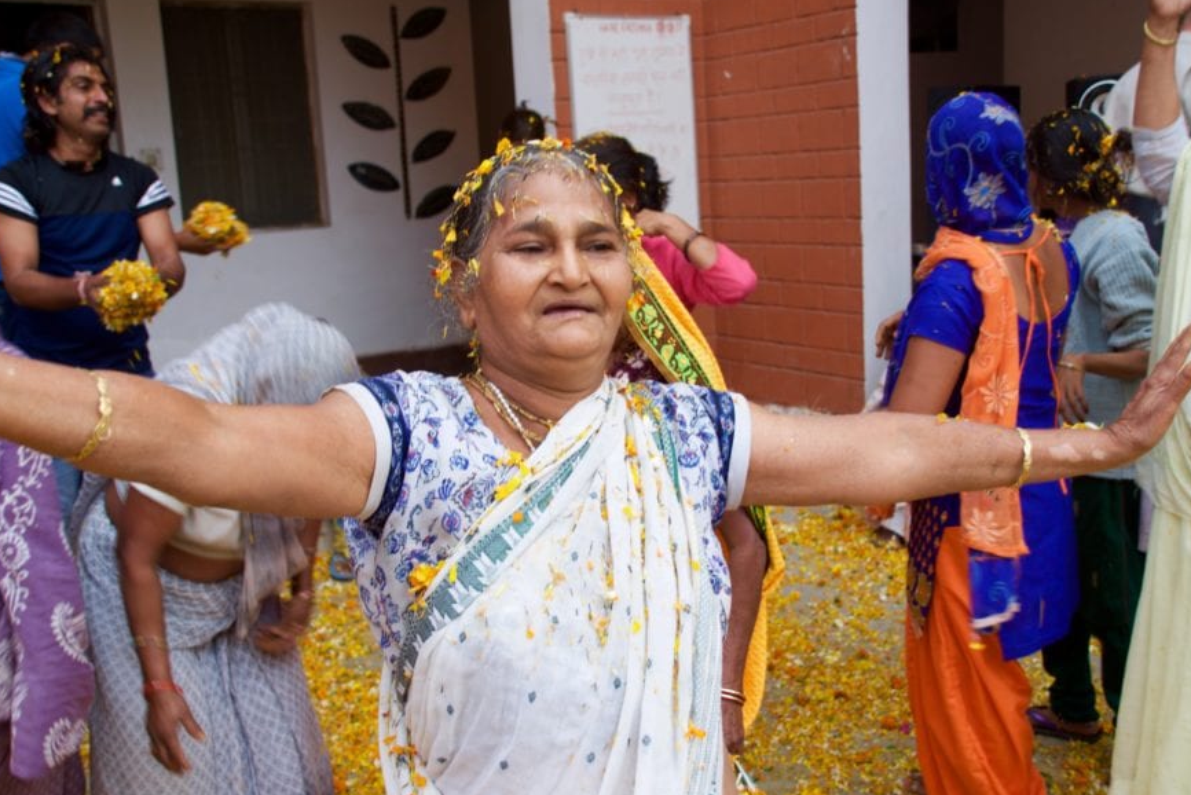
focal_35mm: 39
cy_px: 389
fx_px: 1291
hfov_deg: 49.5
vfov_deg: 34.2
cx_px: 623
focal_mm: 22
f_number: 4.5
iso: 200
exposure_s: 1/50
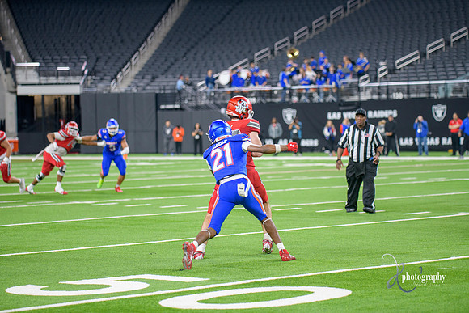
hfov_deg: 16.4
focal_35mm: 125
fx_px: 1629
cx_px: 234
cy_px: 156
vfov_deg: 11.0
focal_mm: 125
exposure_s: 1/400
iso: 1000
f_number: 2.8
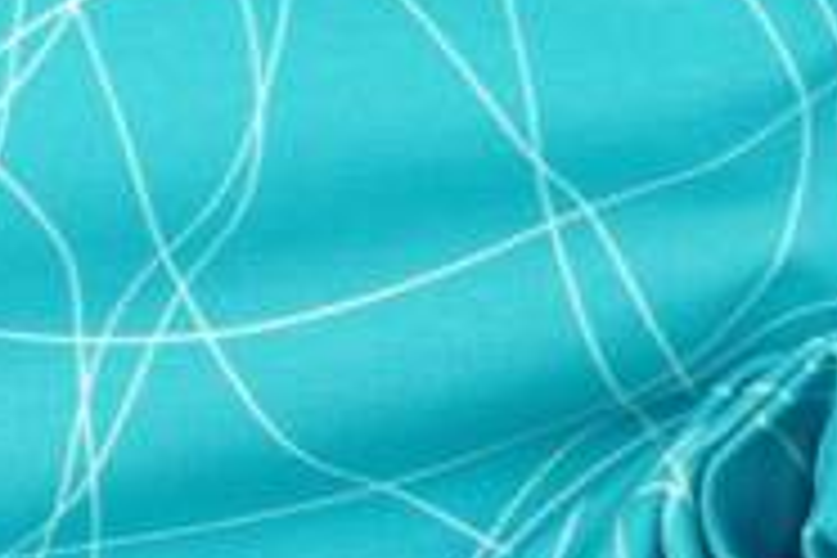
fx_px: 3255
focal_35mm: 140
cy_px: 434
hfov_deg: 14.4
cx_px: 855
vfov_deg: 9.8
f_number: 3.3
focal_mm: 18.17
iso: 160
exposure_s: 1/80
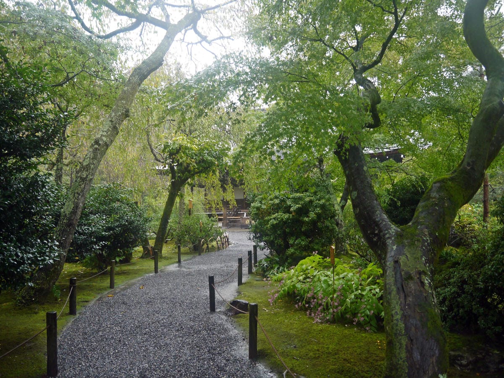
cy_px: 189
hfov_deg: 63.4
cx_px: 252
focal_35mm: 28
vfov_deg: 49.7
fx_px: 408
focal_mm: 14
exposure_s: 1/60
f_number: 3.5
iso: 320
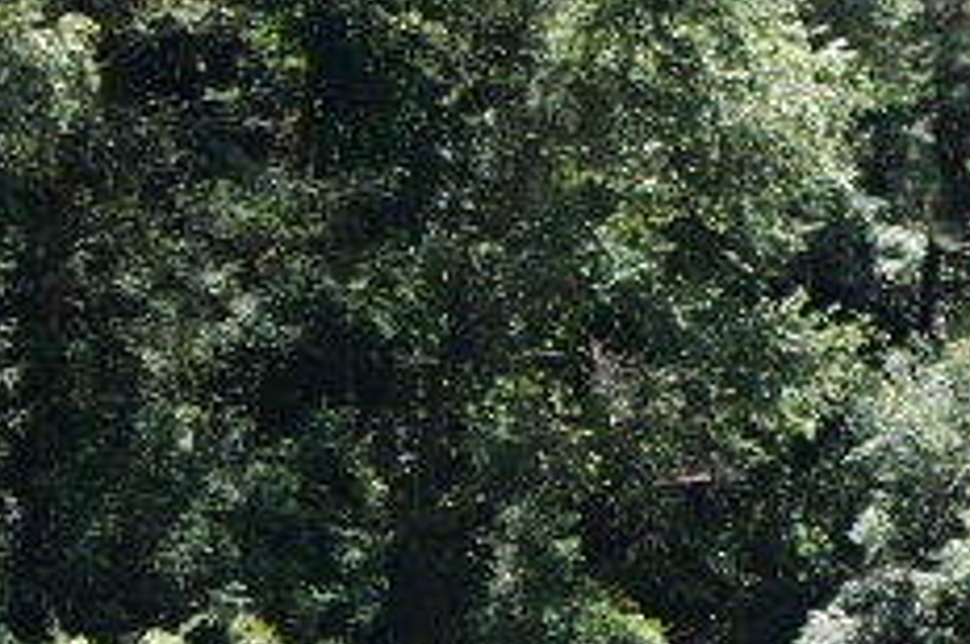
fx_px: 9283
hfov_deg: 5.9
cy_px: 1401
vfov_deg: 3.9
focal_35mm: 345
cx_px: 1635
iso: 100
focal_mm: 50
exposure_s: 1/200
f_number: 4
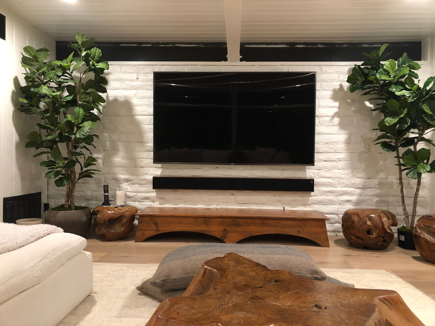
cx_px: 218
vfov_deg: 49.7
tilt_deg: -1.2
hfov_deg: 63.4
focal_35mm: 28
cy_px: 163
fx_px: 352
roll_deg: -0.8
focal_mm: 3.99
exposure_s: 1/9
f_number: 1.8
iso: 100
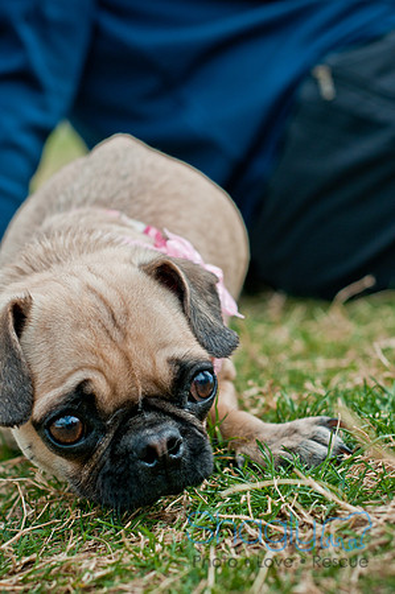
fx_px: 1237
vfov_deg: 27.0
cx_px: 198
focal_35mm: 75
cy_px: 297
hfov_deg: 18.1
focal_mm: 50
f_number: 3.2
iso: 200
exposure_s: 1/1250
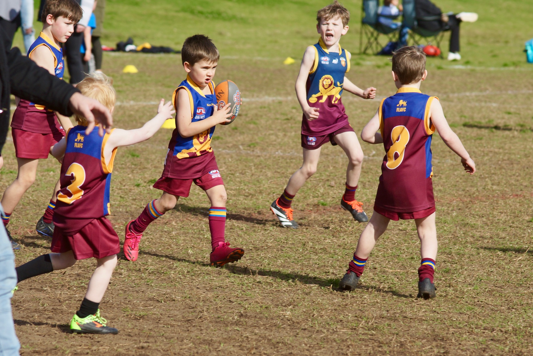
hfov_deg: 7.5
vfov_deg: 5.0
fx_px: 4072
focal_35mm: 275
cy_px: 208
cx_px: 248
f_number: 5.6
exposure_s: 1/500
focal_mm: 140
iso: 100
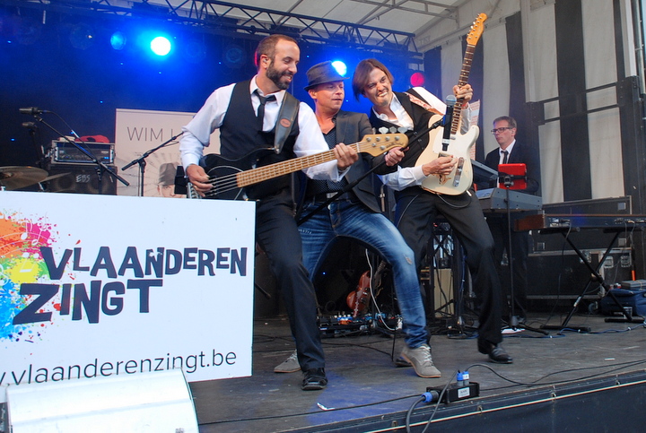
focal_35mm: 33
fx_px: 593
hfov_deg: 57.1
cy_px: 216
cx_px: 323
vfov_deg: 40.1
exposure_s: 1/80
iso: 320
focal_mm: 22
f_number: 5
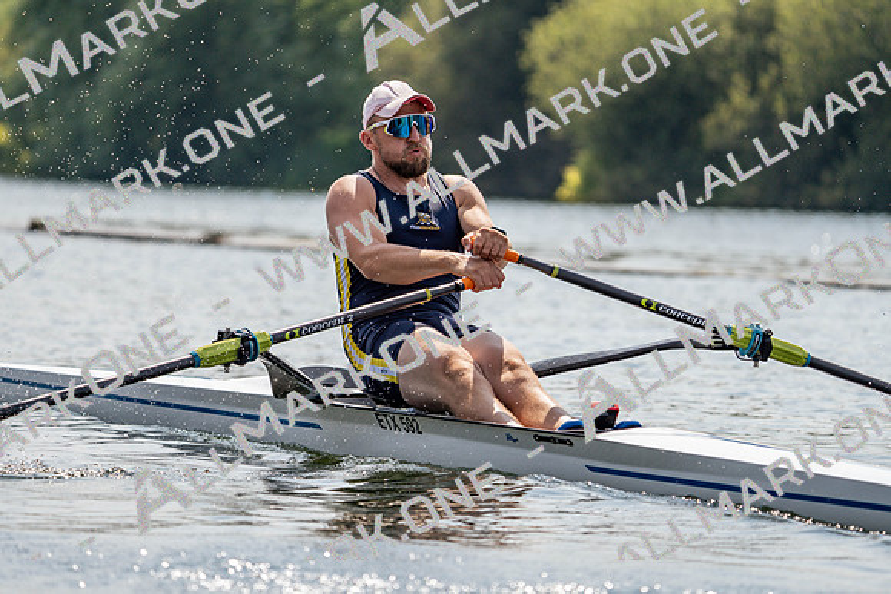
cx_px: 446
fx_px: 6585
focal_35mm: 266
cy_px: 297
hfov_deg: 7.7
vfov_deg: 5.2
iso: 160
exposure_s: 1/1600
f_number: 5.6
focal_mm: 266
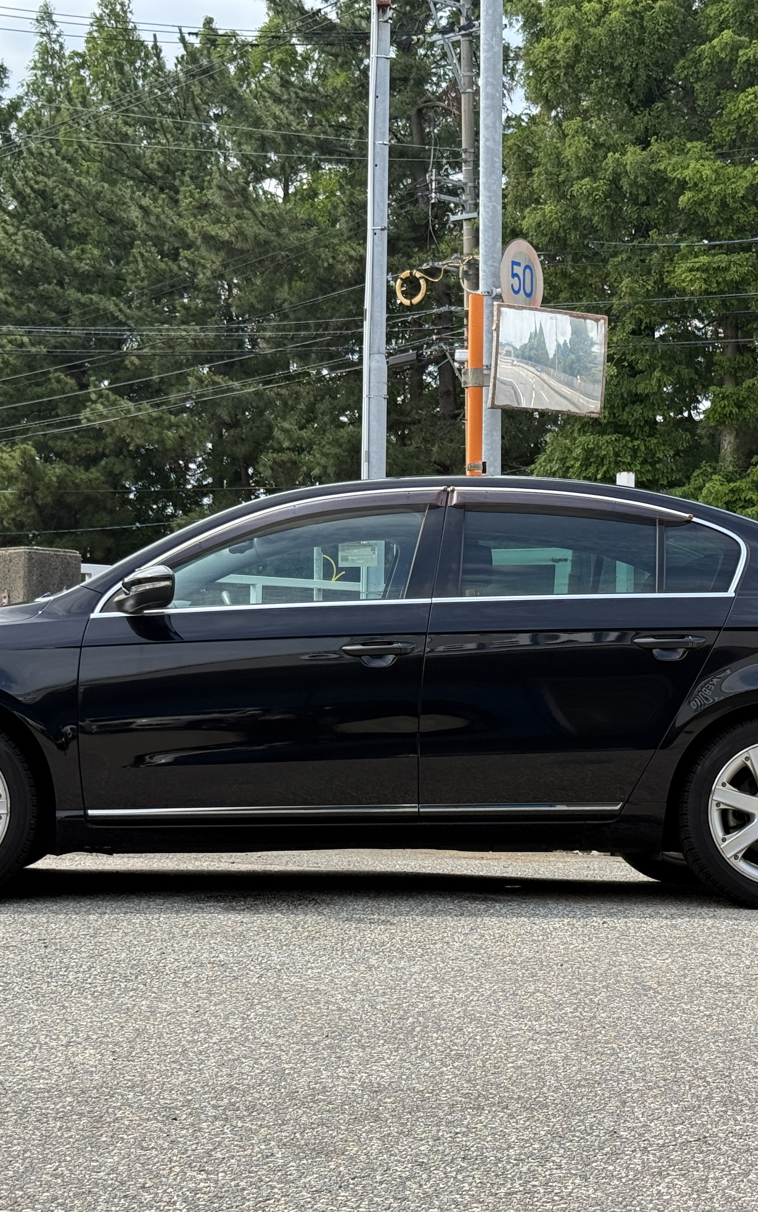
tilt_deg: +2.1
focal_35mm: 68
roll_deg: -0.8
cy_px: 607
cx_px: 374
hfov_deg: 19.1
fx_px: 2247
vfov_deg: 30.2
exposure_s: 1/1931
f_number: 1.78
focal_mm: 6.76
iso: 100
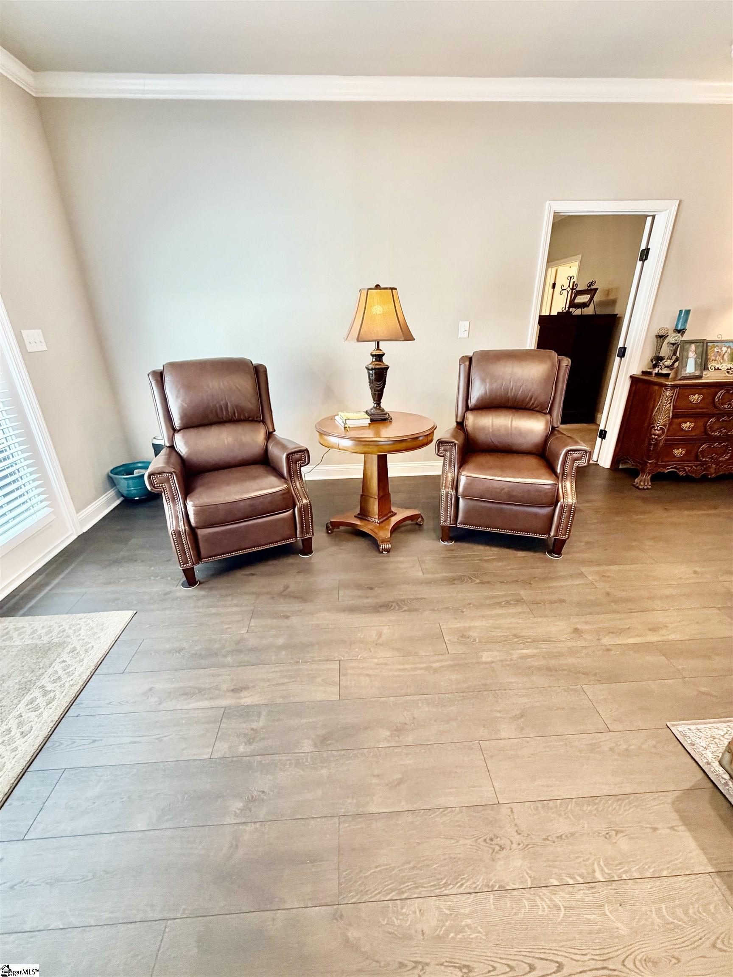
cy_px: 488
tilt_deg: -23.6
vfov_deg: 102.1
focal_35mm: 14
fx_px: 395
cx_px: 366
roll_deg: +0.5
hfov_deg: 85.7
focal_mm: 2.22
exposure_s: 1/60
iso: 320
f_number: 2.2
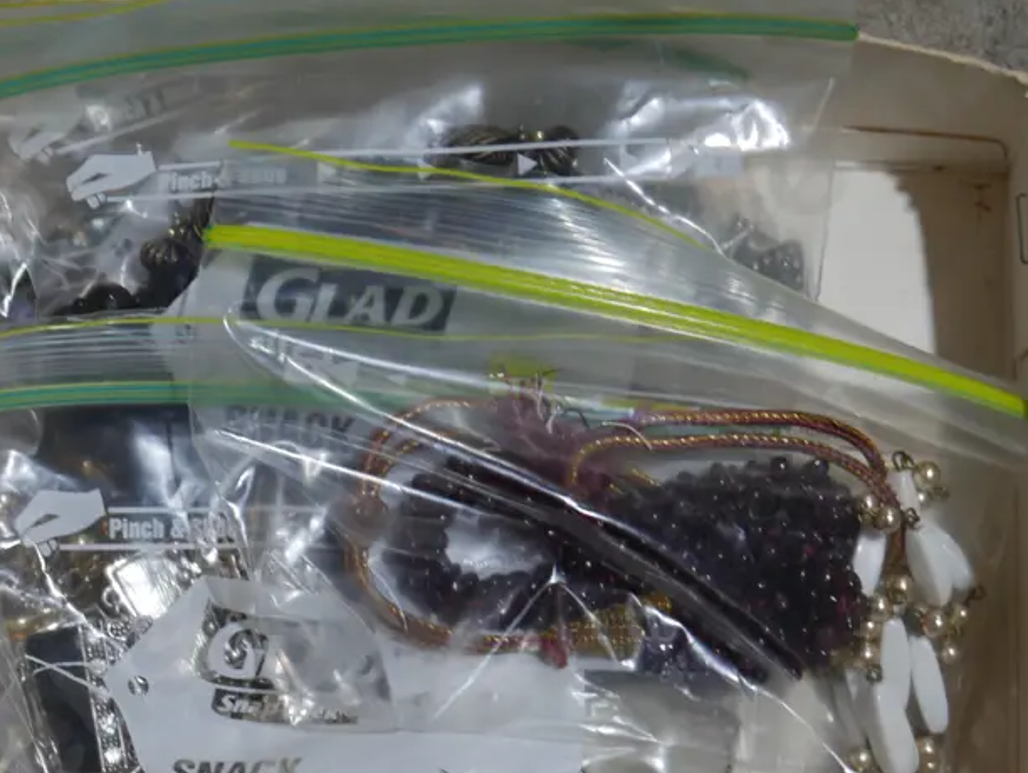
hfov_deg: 22.4
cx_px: 309
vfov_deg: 16.9
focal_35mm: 87
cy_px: 549
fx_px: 2586
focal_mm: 26
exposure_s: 1/60
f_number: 5.3
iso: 250
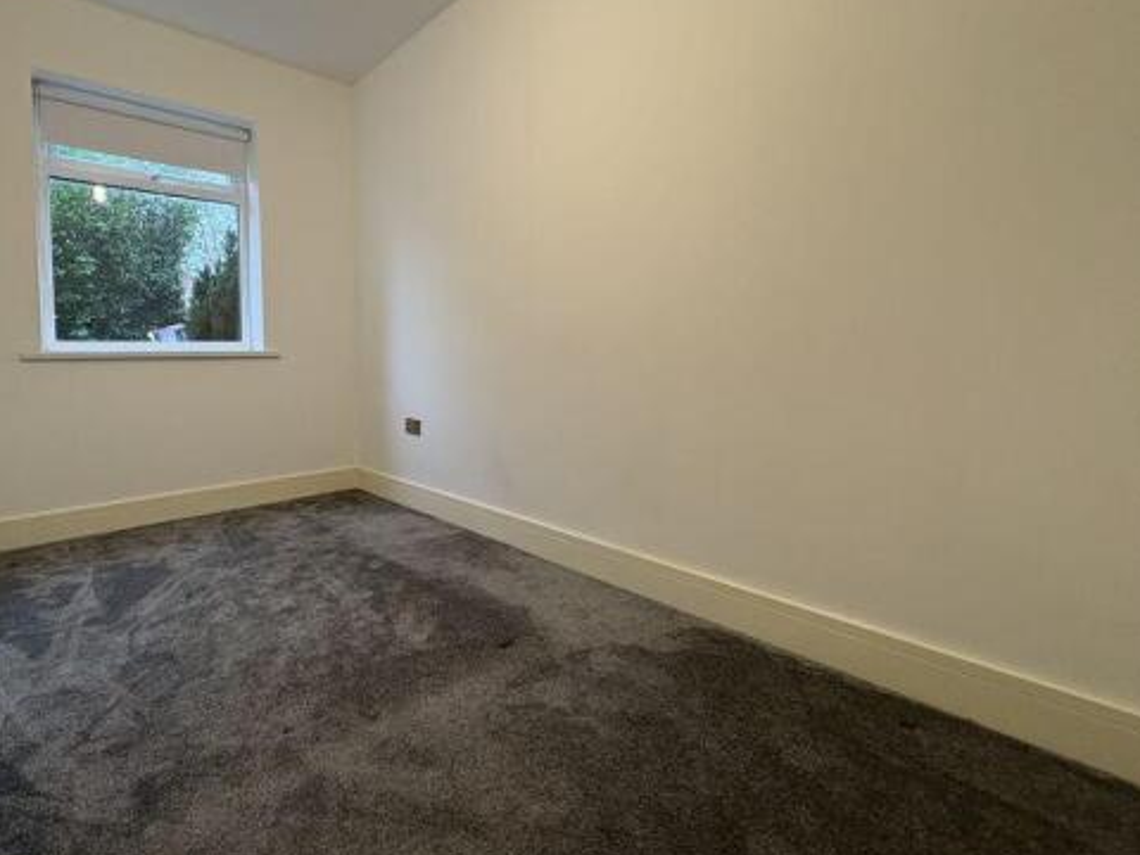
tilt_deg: -10.2
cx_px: 457
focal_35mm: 17
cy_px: 379
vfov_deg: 74.5
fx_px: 560
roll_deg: -0.6
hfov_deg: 89.9
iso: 200
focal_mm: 2.22
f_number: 2.2
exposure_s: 1/50
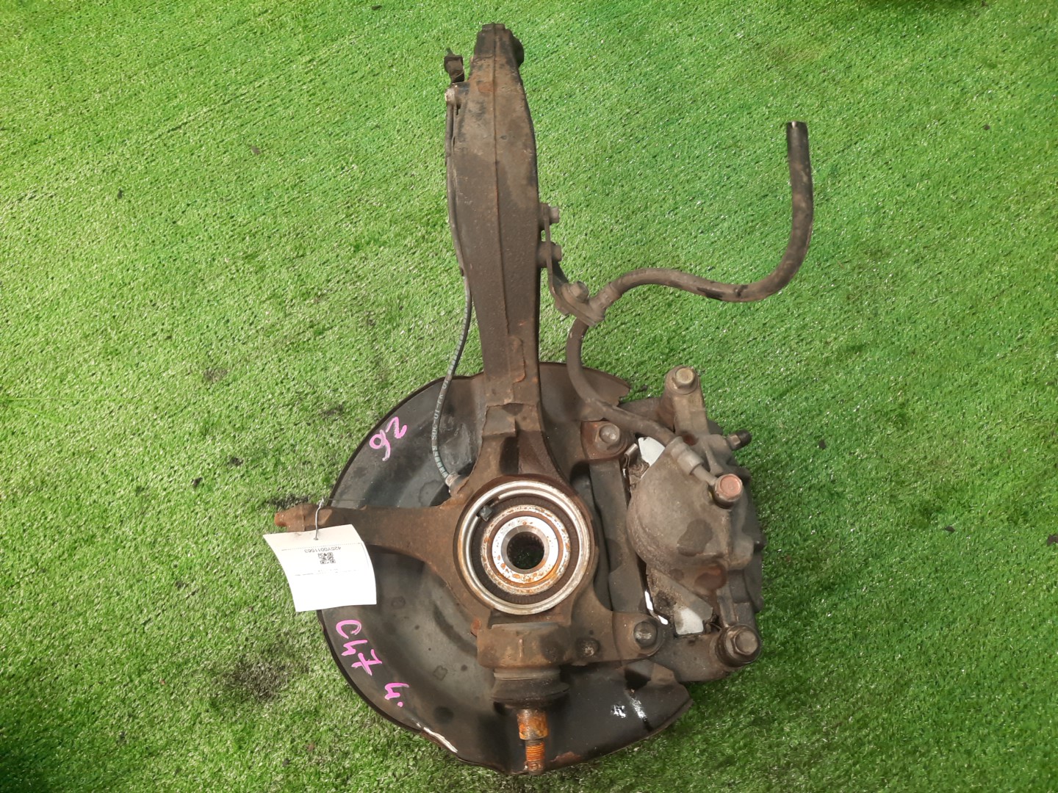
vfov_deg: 54.9
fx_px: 764
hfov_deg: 69.4
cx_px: 529
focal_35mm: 25
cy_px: 396
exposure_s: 1/50
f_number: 2
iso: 203
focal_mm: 4.6
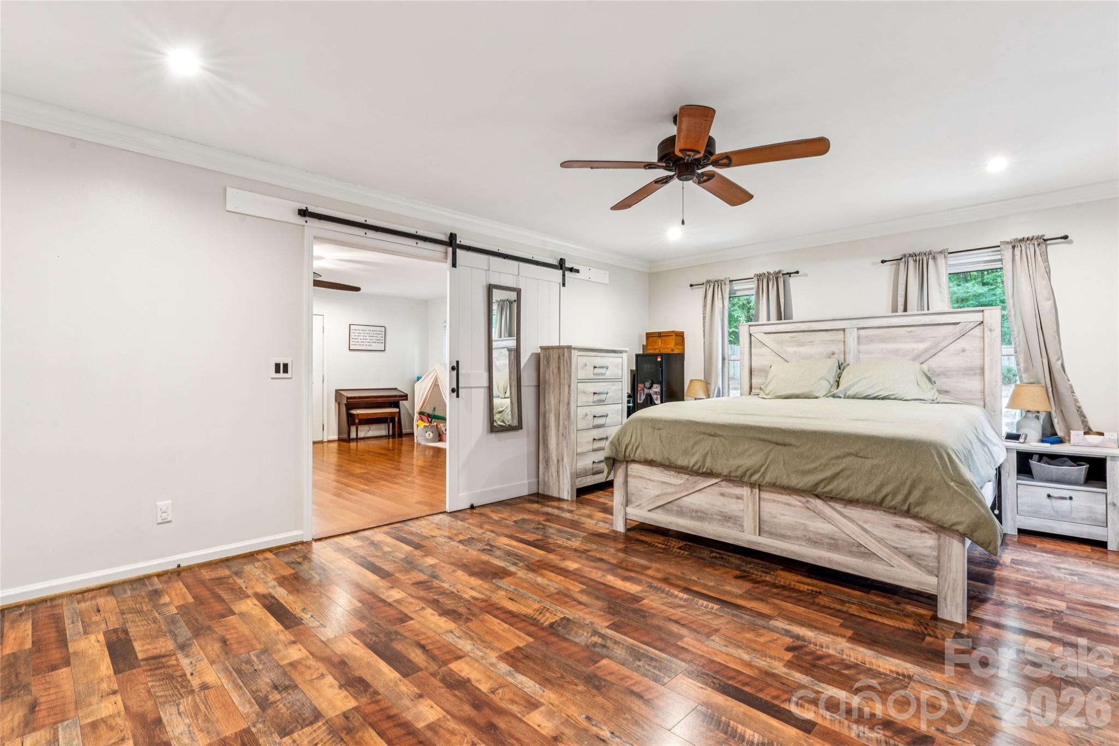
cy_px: 373
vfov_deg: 72.0
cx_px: 560
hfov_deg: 95.0
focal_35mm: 16
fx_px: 513
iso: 100
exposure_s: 4
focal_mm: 16.5
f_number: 13
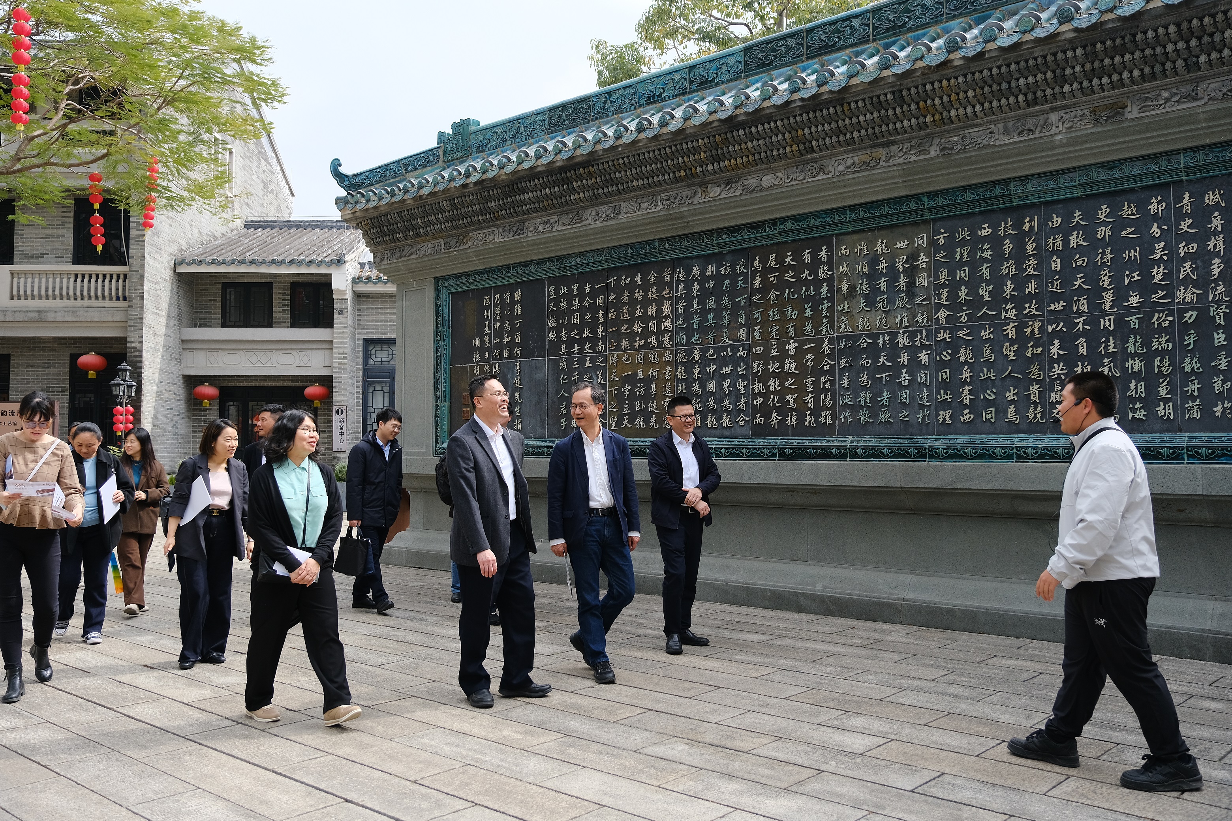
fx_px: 992
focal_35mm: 29
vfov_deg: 45.0
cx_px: 616
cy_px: 410
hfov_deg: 63.7
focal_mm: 19.2
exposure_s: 1/680
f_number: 4
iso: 320
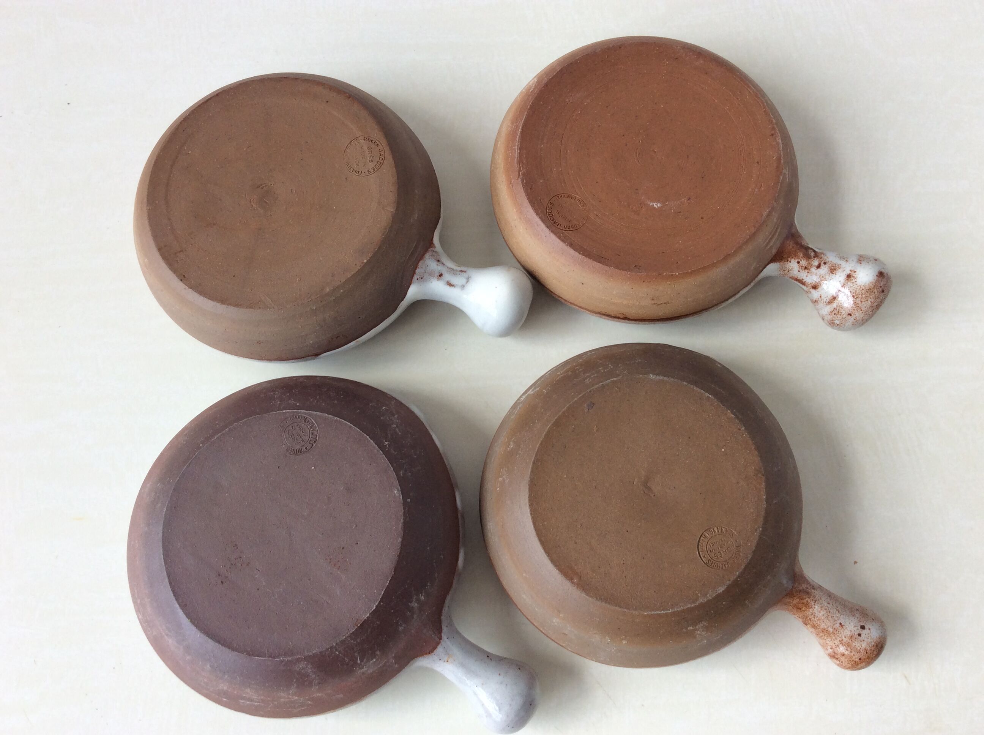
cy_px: 368
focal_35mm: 32
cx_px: 492
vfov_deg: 44.1
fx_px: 908
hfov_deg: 56.9
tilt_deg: -77.3
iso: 32
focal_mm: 3.3
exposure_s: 1/156
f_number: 2.4
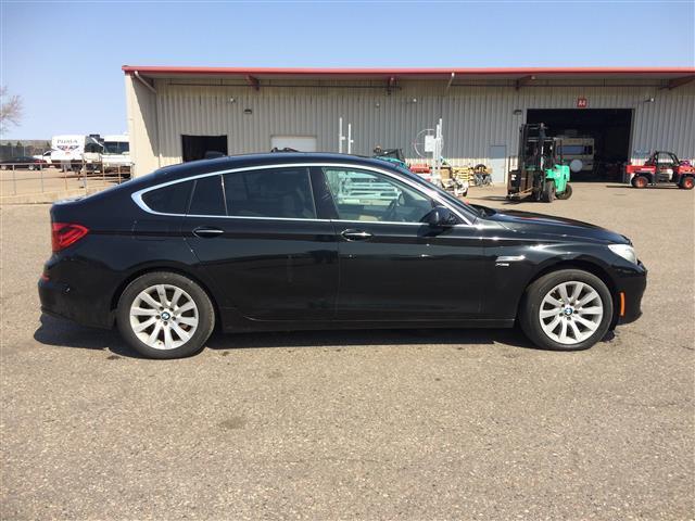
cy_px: 260
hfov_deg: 61.7
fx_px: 582
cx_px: 348
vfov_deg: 48.2
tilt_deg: -10.6
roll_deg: +0.2
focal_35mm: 29
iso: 32
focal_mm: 4.15
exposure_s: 1/1520
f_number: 2.2
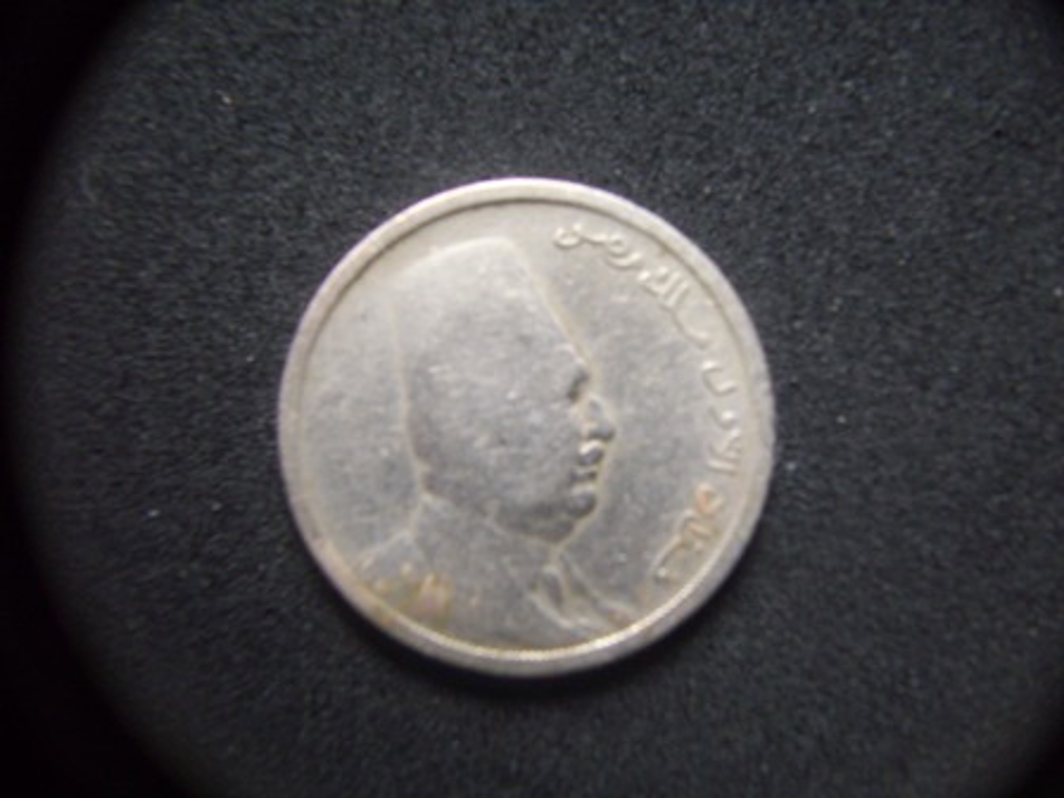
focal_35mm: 34
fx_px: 1045
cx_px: 532
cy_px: 399
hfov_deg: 54.0
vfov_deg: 41.8
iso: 160
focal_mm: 5.7
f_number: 2.9
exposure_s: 1/8
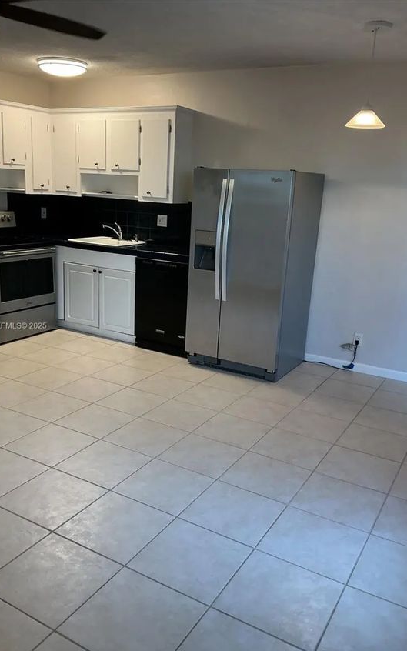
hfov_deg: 40.6
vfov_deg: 61.2
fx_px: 550
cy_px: 327
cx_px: 192
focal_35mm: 31
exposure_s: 1/60
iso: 80
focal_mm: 3
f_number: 1.8
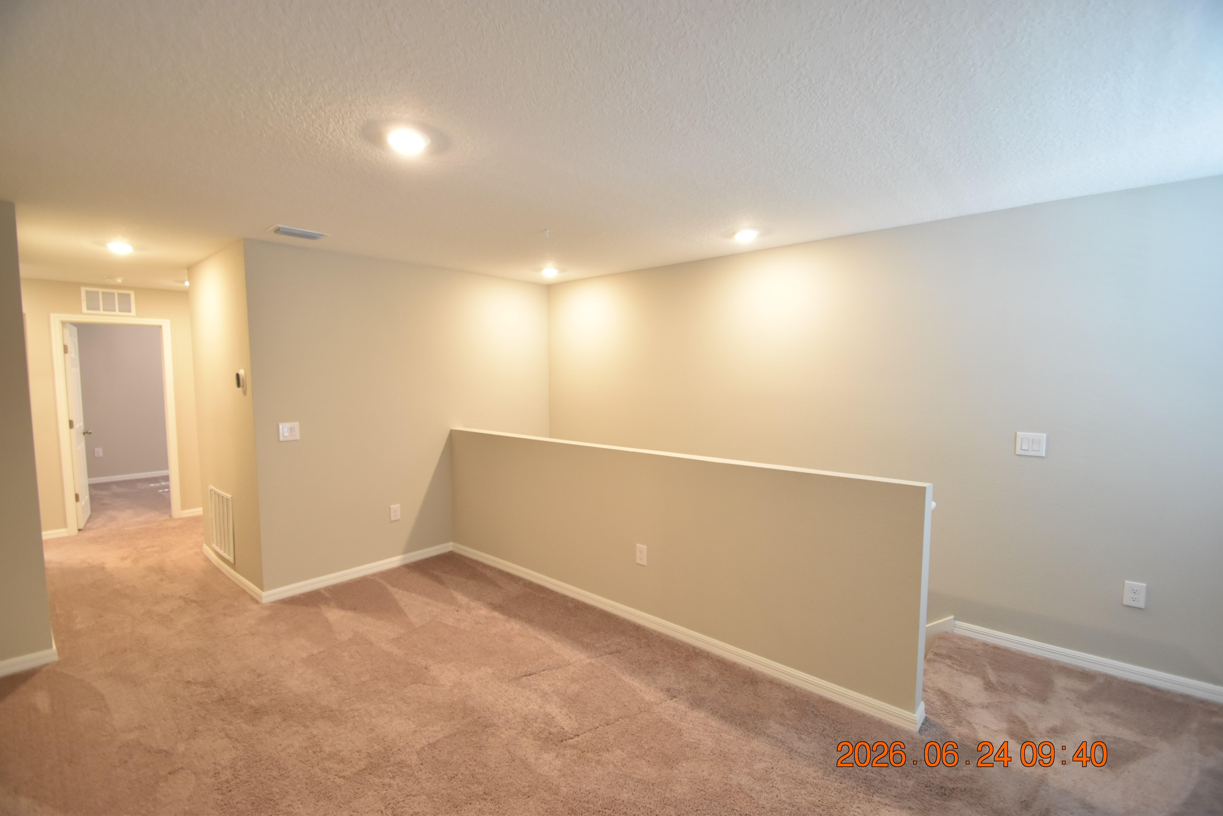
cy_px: 408
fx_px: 510
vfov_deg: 77.3
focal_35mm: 15
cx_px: 612
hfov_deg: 100.4
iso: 800
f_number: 3.5
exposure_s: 1/30
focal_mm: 10
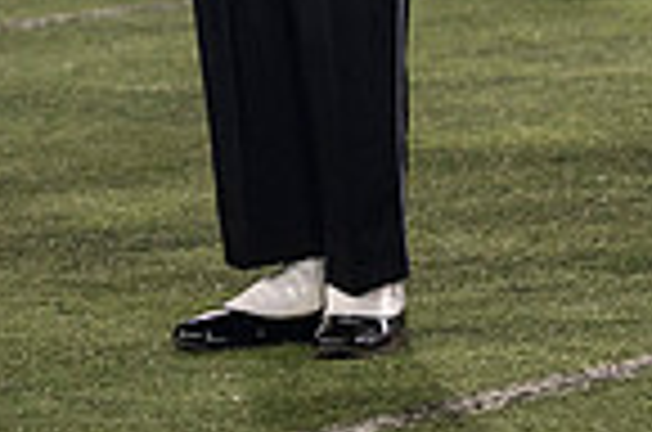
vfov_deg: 2.9
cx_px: 989
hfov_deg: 4.4
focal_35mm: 465
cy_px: -315
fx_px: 8403
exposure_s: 1/500
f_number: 2.8
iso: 1000
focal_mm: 116
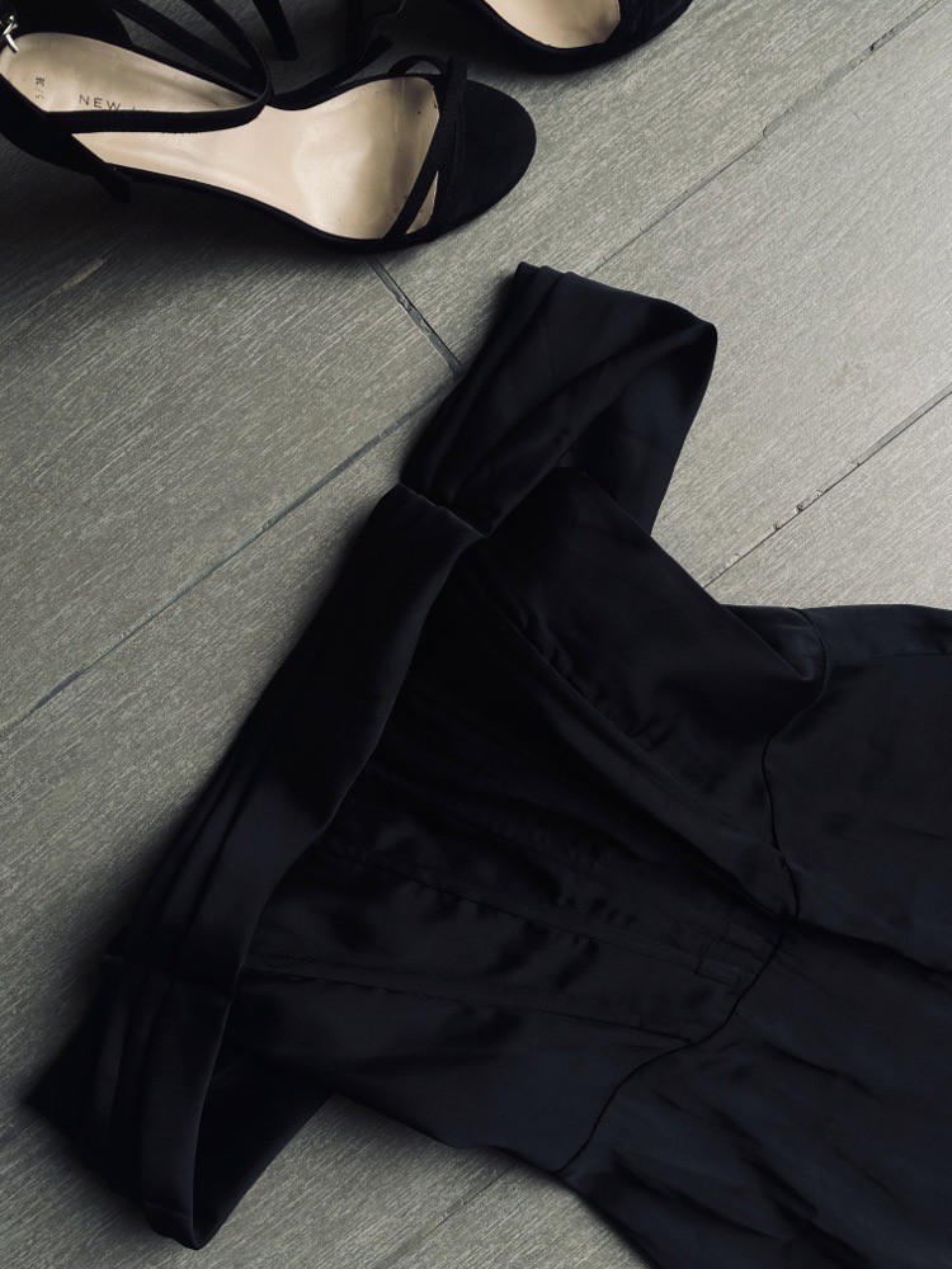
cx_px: 476
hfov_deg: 53.1
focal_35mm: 26
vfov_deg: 67.3
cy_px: 634
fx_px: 953
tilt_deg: -86.3
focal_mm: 4.25
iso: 32
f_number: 1.8
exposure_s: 1/194
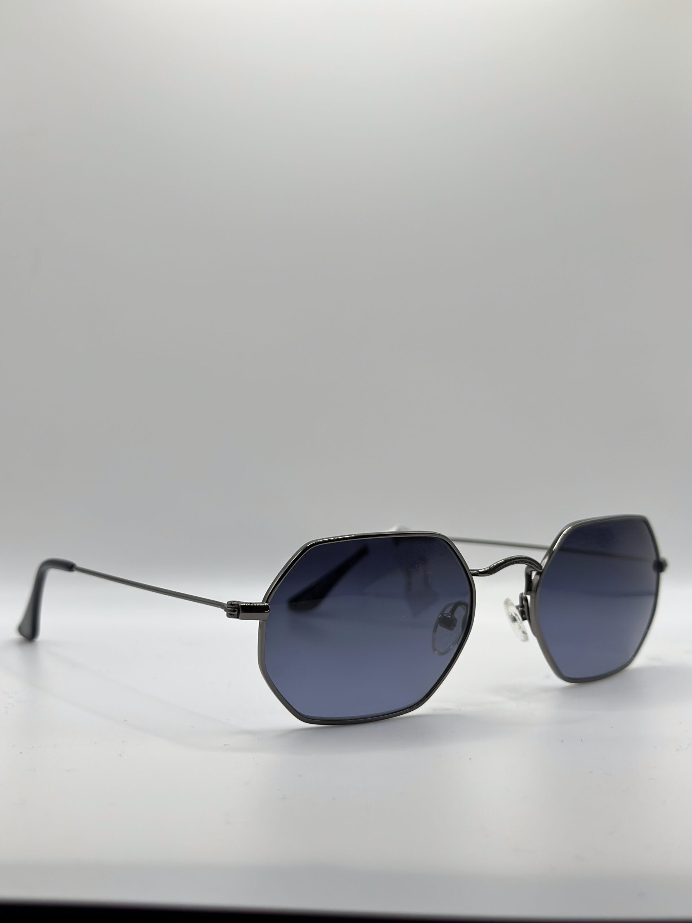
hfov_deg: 30.3
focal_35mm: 48
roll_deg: -1.8
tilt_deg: -8.1
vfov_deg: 39.7
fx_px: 1279
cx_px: 346
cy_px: 462
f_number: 1.78
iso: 80
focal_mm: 6.86
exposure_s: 1/587
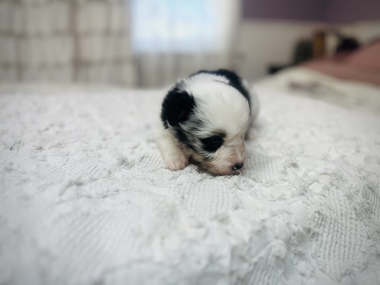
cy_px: 142
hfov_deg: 67.3
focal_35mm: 26
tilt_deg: -19.6
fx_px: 285
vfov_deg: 53.1
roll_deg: -0.9
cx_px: 190
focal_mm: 5.1
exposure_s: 1/120
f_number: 1.6
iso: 50
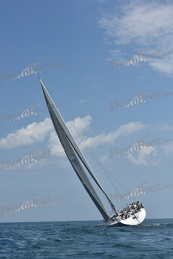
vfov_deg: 27.0
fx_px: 540
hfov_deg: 18.2
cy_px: 130
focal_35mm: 75
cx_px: 86
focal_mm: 75
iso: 250
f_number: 9
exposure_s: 1/1250
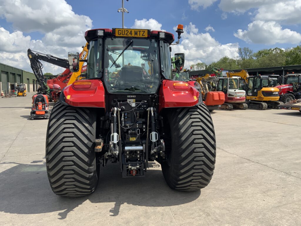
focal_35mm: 29
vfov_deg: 48.2
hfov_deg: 61.7
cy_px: 113
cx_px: 150
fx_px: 252
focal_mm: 3
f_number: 1.8
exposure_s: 1/1912
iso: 16
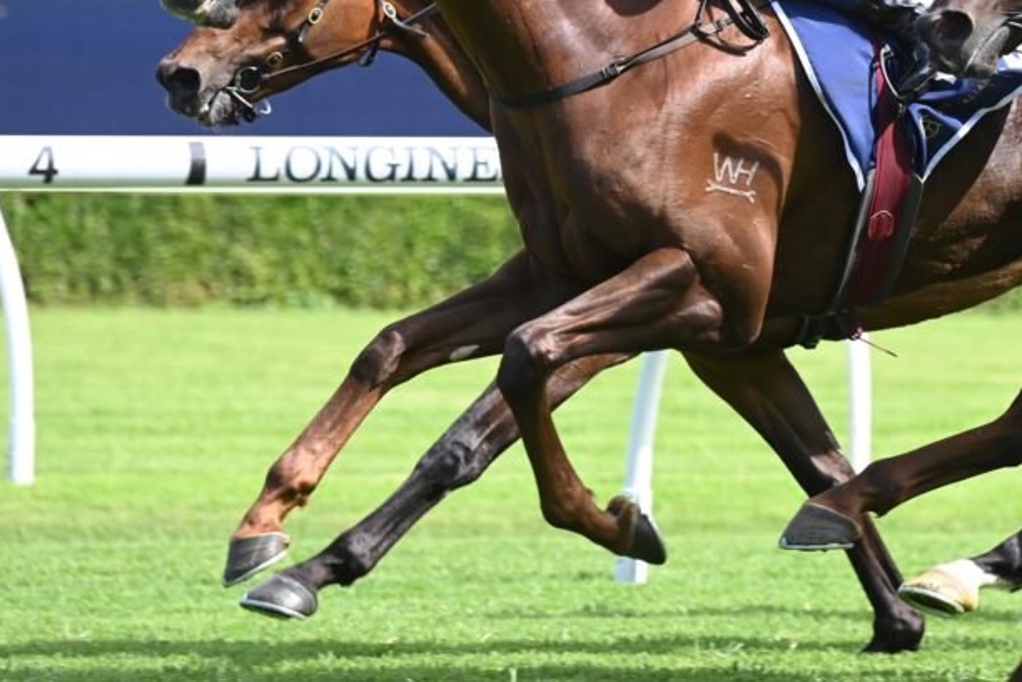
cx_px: 756
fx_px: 11866
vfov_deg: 3.3
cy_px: 113
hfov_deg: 4.9
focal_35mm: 418
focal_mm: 250
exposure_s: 1/1600
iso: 1000
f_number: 5.6
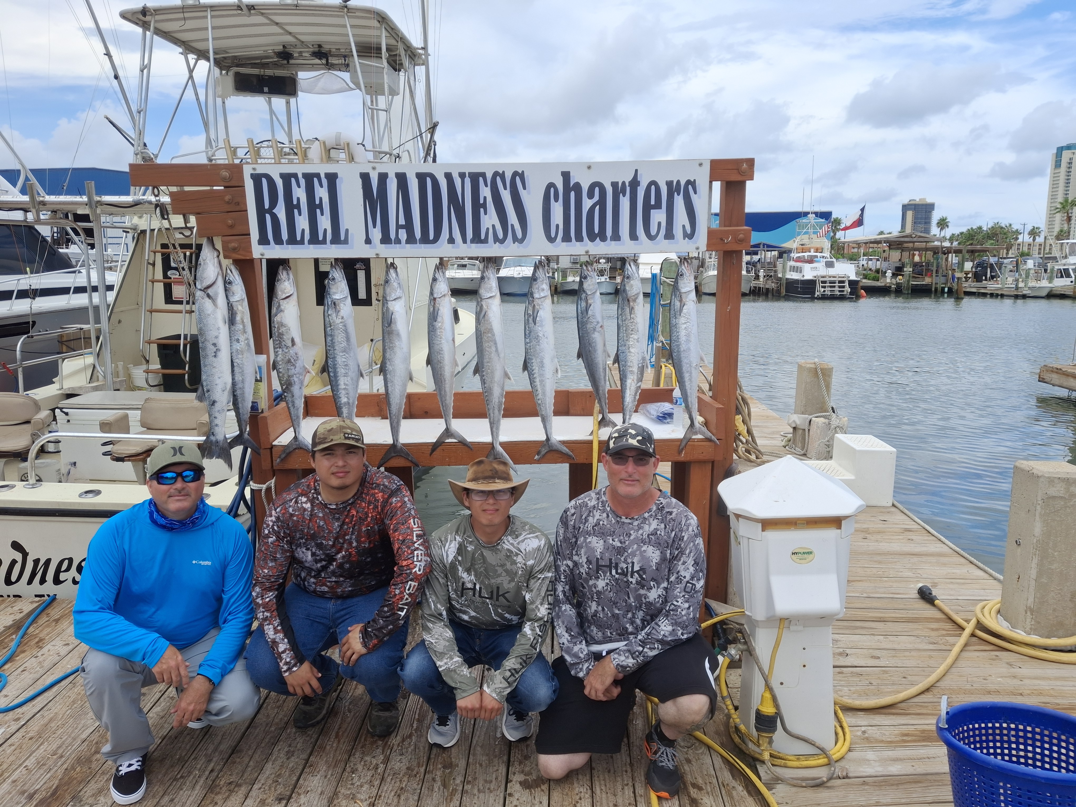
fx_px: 777
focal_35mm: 25
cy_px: 404
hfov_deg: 69.4
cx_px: 538
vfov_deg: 54.9
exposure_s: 1/754
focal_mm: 4.69
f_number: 1.8
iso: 25
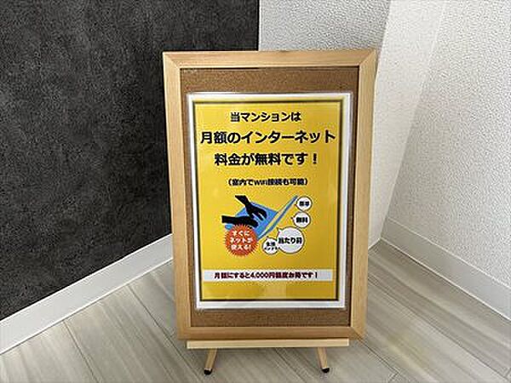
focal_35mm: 26
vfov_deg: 53.1
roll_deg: -1.4
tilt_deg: -37.4
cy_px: 192
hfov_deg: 67.3
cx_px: 256
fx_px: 384
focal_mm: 5.1
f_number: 1.6
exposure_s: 1/50
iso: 100
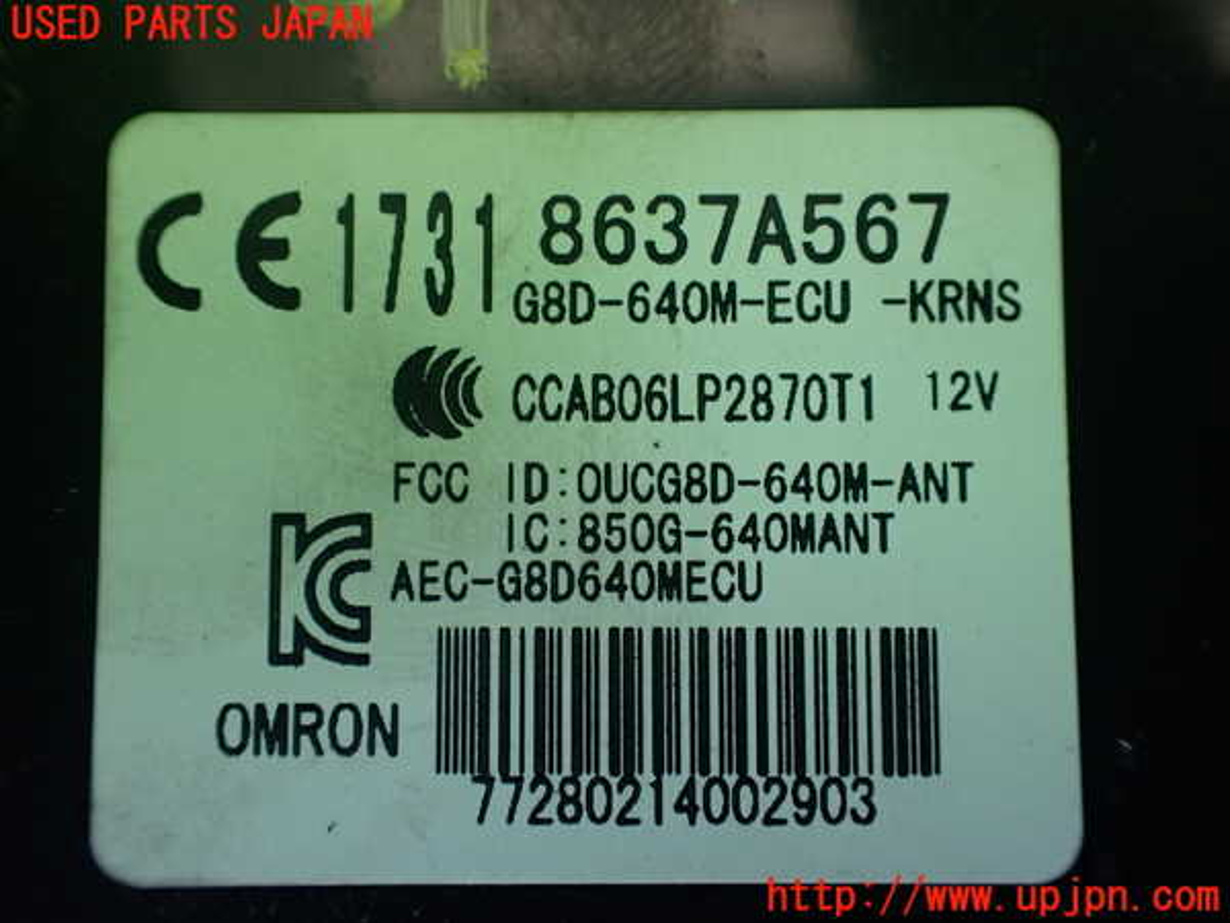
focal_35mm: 30
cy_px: 462
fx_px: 1066
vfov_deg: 46.8
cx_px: 615
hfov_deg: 60.0
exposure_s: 1/125
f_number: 2.3
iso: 250
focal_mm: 5.4
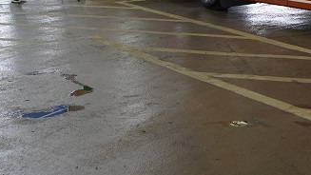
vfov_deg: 12.3
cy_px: -95
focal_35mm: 93
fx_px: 767
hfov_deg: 19.8
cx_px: 469
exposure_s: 1/160
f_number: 2.8
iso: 2000
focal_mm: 29
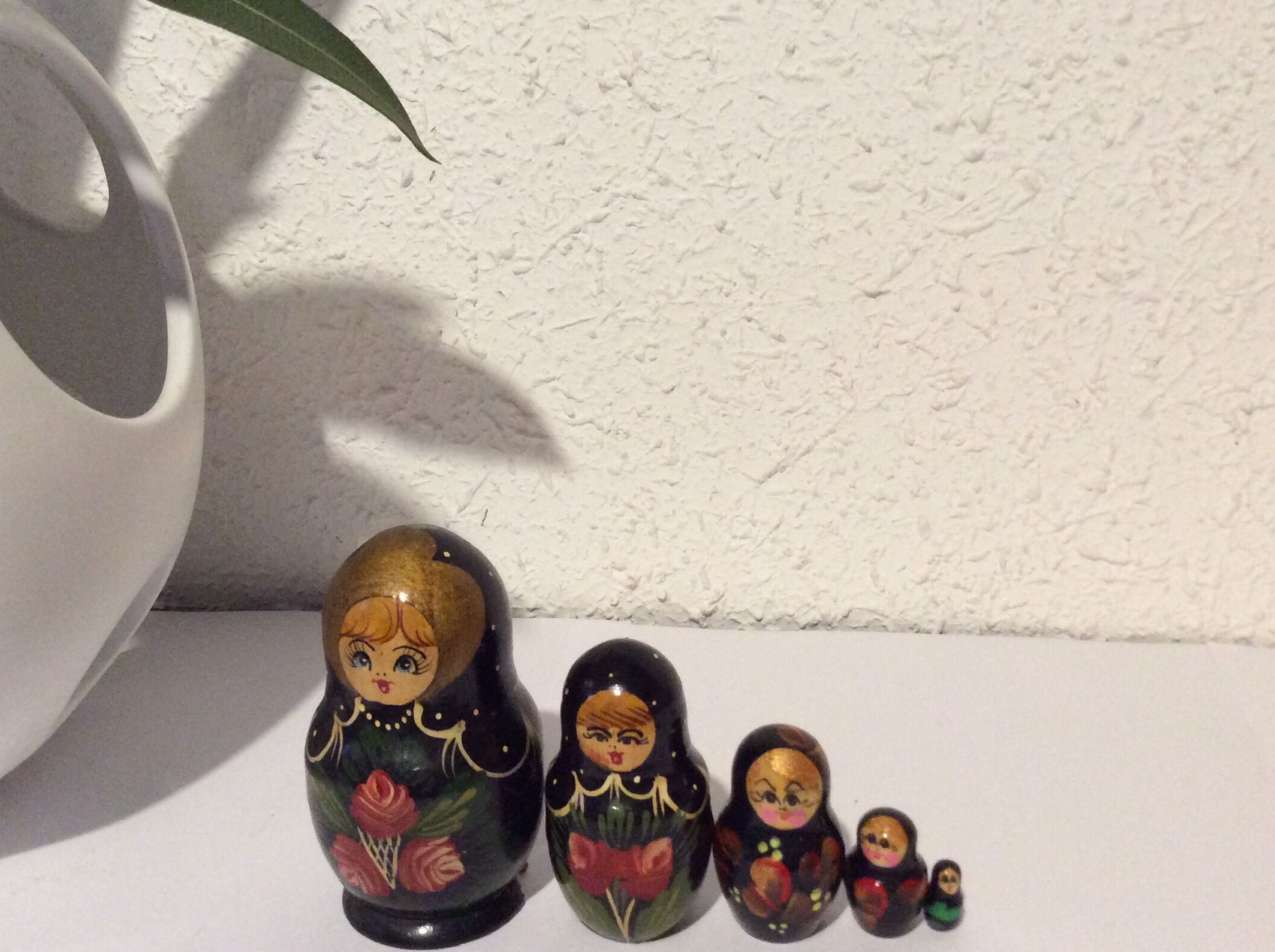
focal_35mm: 39
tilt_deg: -15.7
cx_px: 568
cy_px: 444
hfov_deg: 47.8
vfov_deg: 36.7
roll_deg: +2.5
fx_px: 1434
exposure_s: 1/20
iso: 250
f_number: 2.4
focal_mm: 3.3
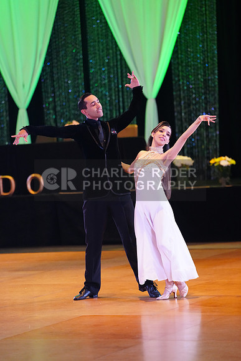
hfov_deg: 9.7
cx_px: 120
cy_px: 180
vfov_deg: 14.5
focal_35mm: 141
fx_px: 1415
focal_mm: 141
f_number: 2.8
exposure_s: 1/400
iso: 5000
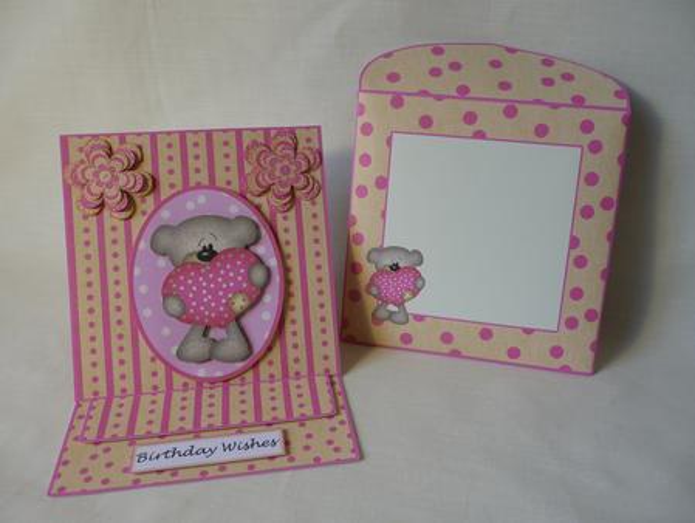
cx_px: 348
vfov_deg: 46.9
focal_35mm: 30
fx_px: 603
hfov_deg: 59.9
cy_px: 262
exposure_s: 1/40
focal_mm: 5
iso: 100
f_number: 3.4
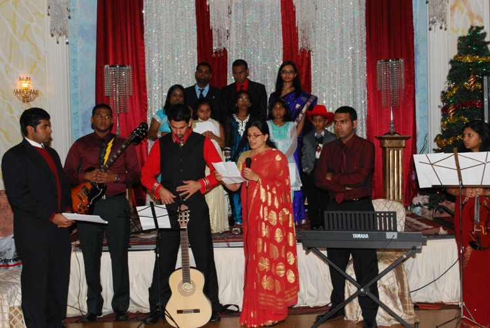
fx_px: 613
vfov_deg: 29.9
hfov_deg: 43.6
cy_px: 164
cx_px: 245
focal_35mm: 45
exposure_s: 1/60
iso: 800
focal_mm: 30
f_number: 7.1
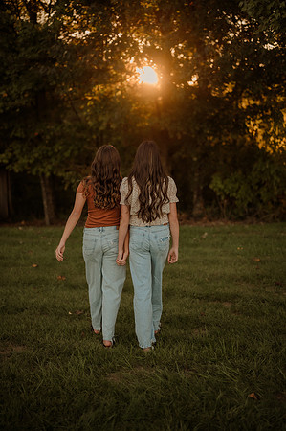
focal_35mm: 50
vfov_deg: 39.6
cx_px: 143
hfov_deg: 26.9
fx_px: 597
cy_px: 216
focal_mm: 50
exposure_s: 1/640
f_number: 2
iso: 250
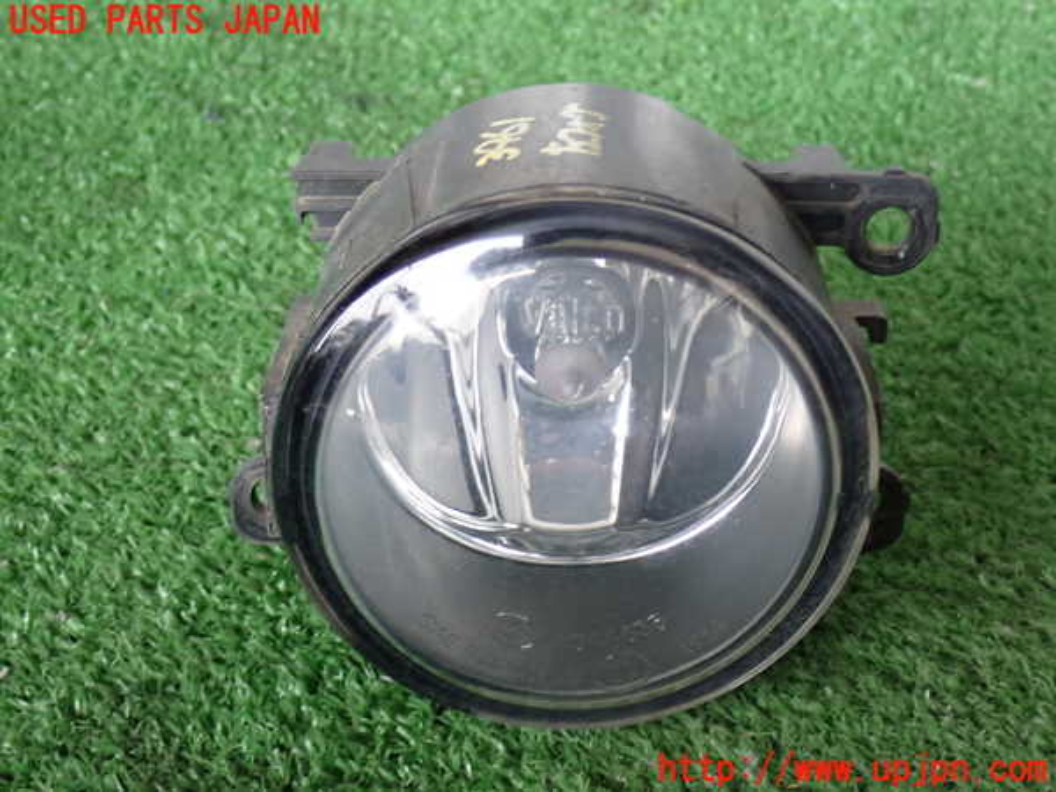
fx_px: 1891
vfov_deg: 23.7
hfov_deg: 31.2
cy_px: 396
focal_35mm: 62
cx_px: 528
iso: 400
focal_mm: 11.09
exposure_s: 1/60
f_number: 3.6
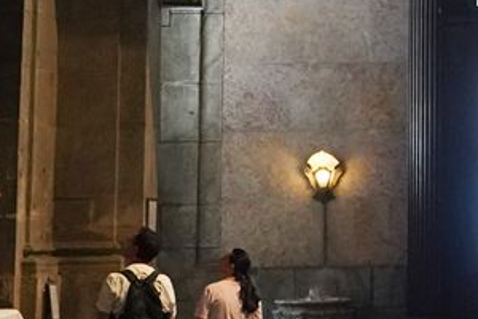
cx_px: 629
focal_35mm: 160
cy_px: -195
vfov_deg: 8.3
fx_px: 2124
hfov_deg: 12.4
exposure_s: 1/80
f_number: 5.6
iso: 3200
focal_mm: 24
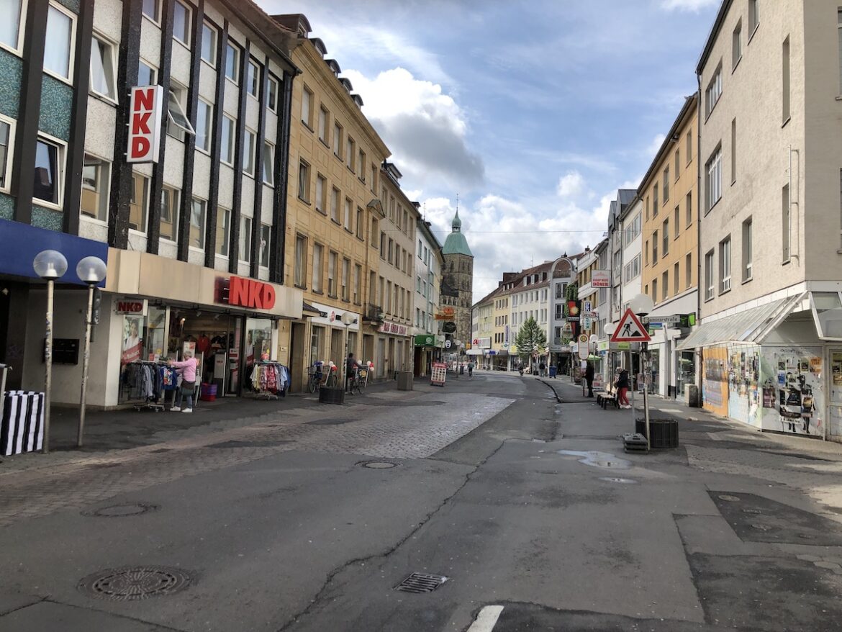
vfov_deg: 49.8
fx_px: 681
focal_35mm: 28
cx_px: 421
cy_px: 316
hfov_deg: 63.4
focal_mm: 3.99
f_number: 1.8
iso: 20
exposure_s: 1/1919
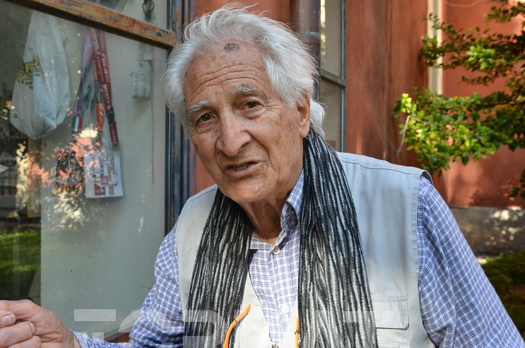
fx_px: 582
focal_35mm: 40
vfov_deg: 33.2
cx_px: 235
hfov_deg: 48.5
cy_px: 161
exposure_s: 1/200
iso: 500
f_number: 7.1
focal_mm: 22
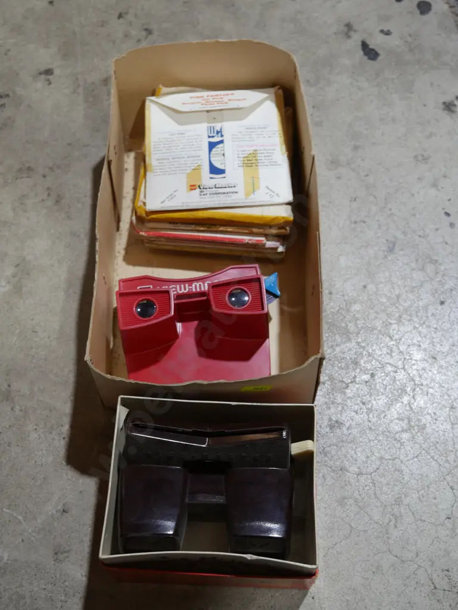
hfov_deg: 34.4
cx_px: 229
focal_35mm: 42
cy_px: 305
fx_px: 740
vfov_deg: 44.8
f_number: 4.6
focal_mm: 21
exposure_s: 1/60
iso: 320
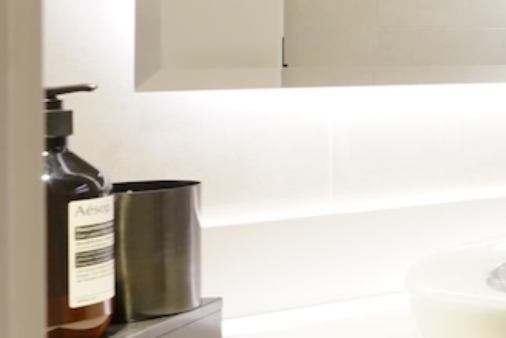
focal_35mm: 78
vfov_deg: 17.3
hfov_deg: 16.4
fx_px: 1097
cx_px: 1115
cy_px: 32
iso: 800
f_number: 8
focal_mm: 16
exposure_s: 1/15
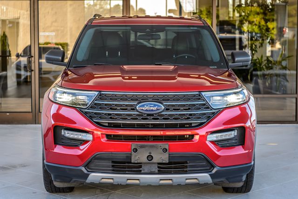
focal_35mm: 83
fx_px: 690
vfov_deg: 16.4
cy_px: 102
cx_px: 151
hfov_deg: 24.4
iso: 100
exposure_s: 1/100
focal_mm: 70
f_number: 4.5
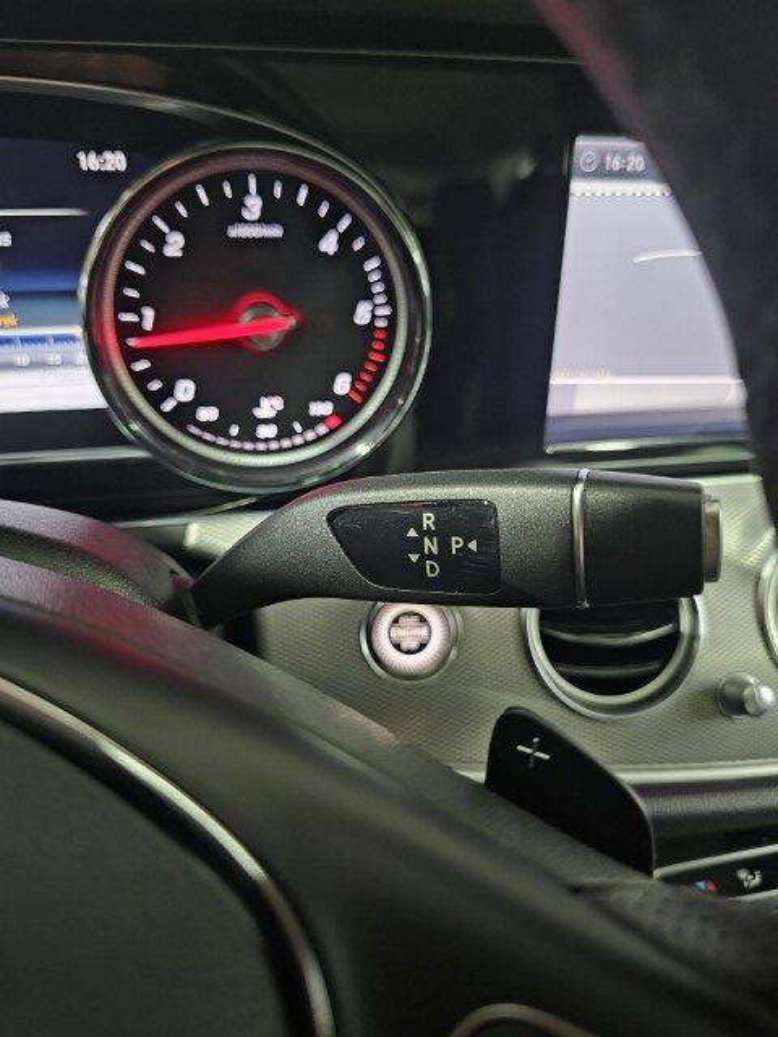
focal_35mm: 23
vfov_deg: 73.9
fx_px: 689
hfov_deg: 58.9
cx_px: 389
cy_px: 518
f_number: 1.7
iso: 640
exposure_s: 1/33
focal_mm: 6.3
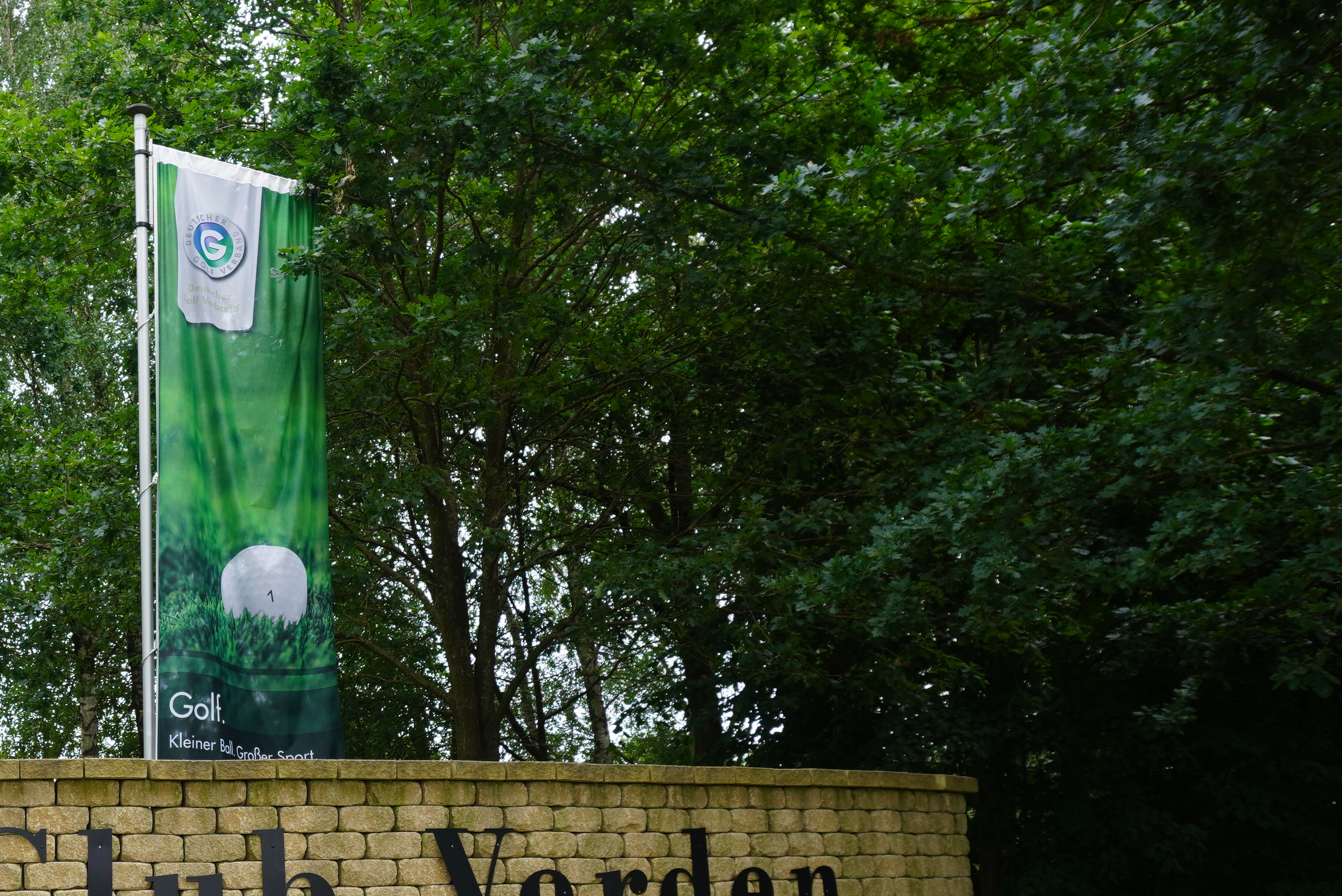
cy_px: 541
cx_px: 91
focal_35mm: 45
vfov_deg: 29.8
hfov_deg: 39.8
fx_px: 1678
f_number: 5.6
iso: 100
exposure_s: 1/100
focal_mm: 16
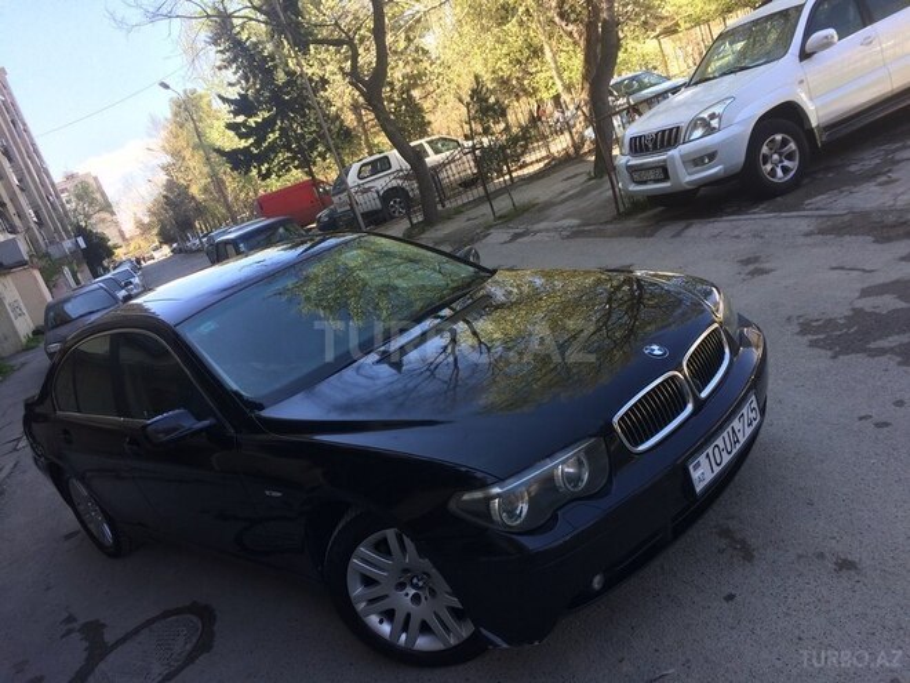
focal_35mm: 29
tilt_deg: -14.8
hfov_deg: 61.7
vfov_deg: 48.2
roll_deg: +20.4
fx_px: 762
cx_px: 455
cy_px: 342
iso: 32
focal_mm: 4.15
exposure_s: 1/387
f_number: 2.2
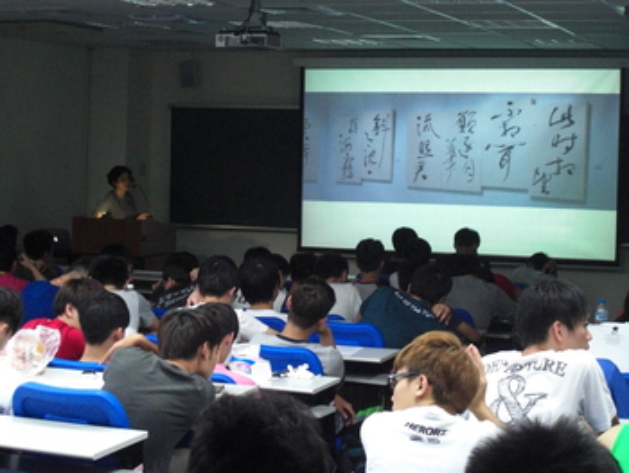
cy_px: 236
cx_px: 314
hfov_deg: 24.4
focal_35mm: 80
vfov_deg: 18.5
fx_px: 1455
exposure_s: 1/40
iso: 800
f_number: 4.4
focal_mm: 16.6
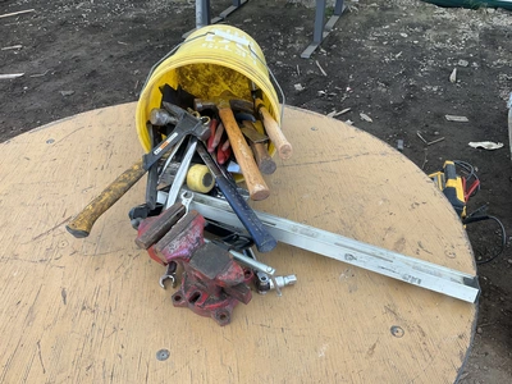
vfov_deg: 48.2
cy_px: 192
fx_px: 429
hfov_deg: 61.7
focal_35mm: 29
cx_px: 256
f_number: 1.8
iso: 32
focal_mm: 3
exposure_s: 1/122
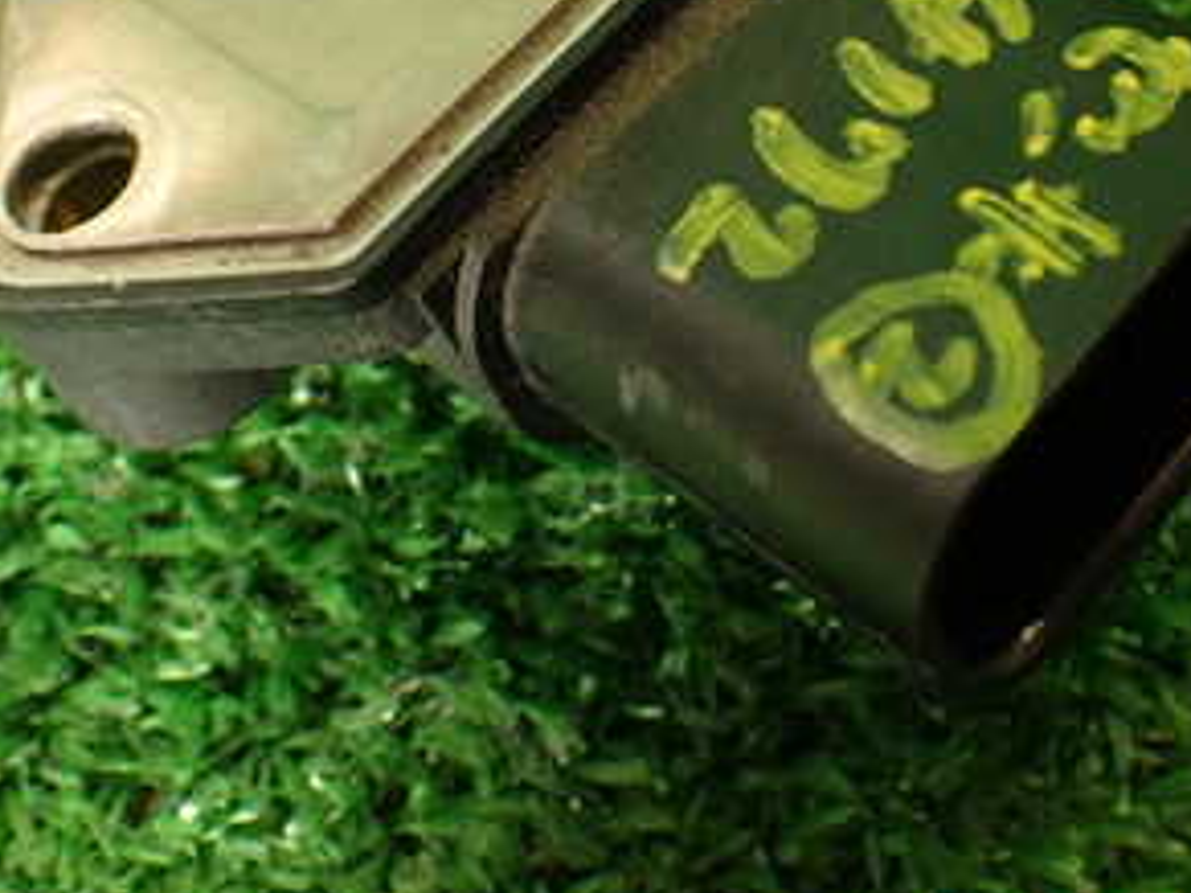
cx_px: 634
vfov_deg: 21.7
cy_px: 74
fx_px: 2270
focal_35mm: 66
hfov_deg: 29.4
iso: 200
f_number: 2.4
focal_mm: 5.79
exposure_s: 1/50
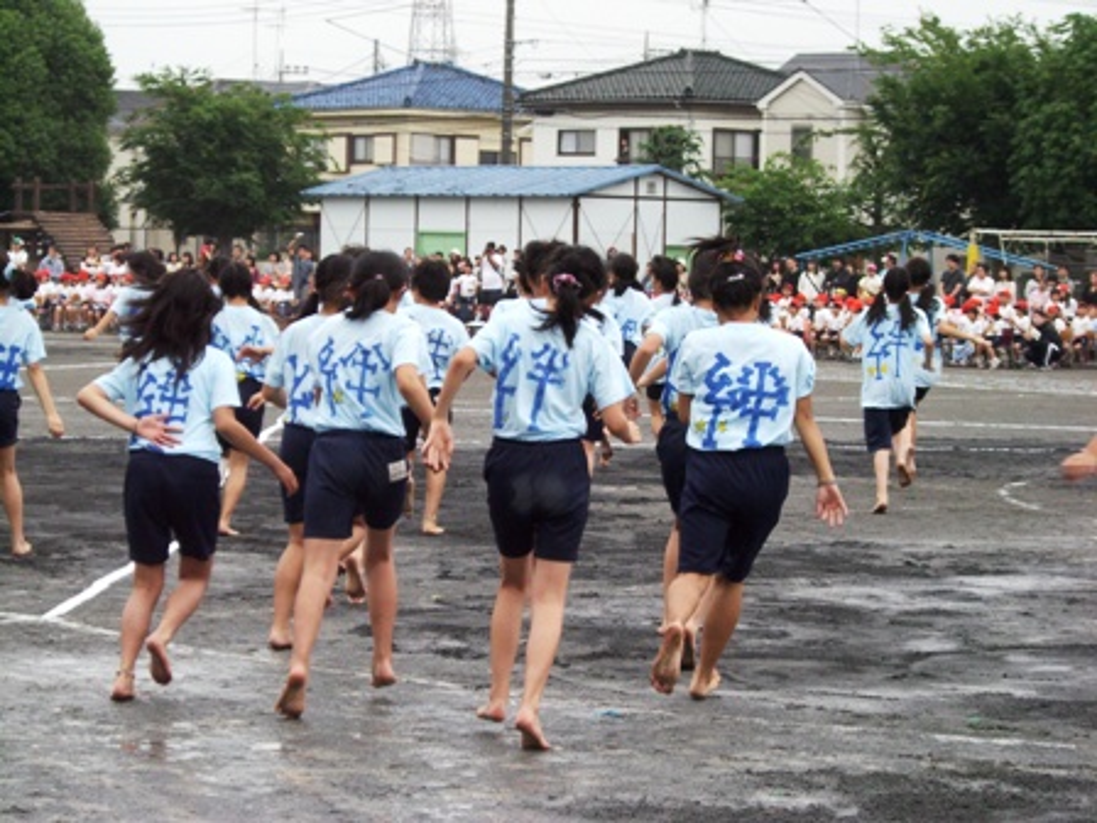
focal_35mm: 114
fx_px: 3613
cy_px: 412
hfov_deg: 17.3
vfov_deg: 13.0
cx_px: 548
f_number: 5.2
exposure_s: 1/160
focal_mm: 18.6
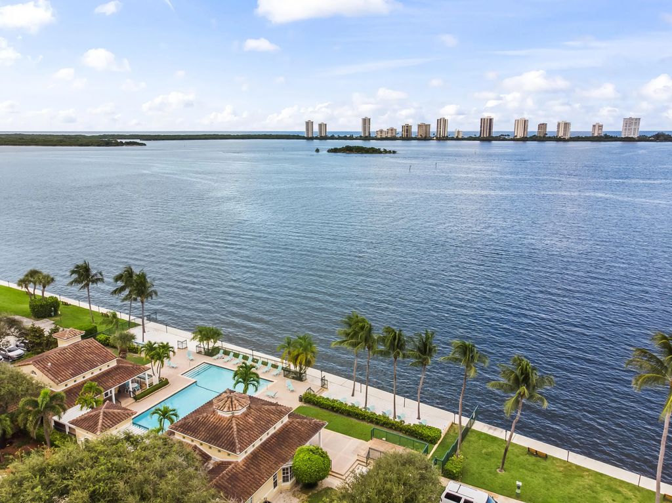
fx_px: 466
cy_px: 252
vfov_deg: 56.8
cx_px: 336
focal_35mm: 24
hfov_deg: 71.6
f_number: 2.8
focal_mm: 4.5
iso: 100
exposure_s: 1/200
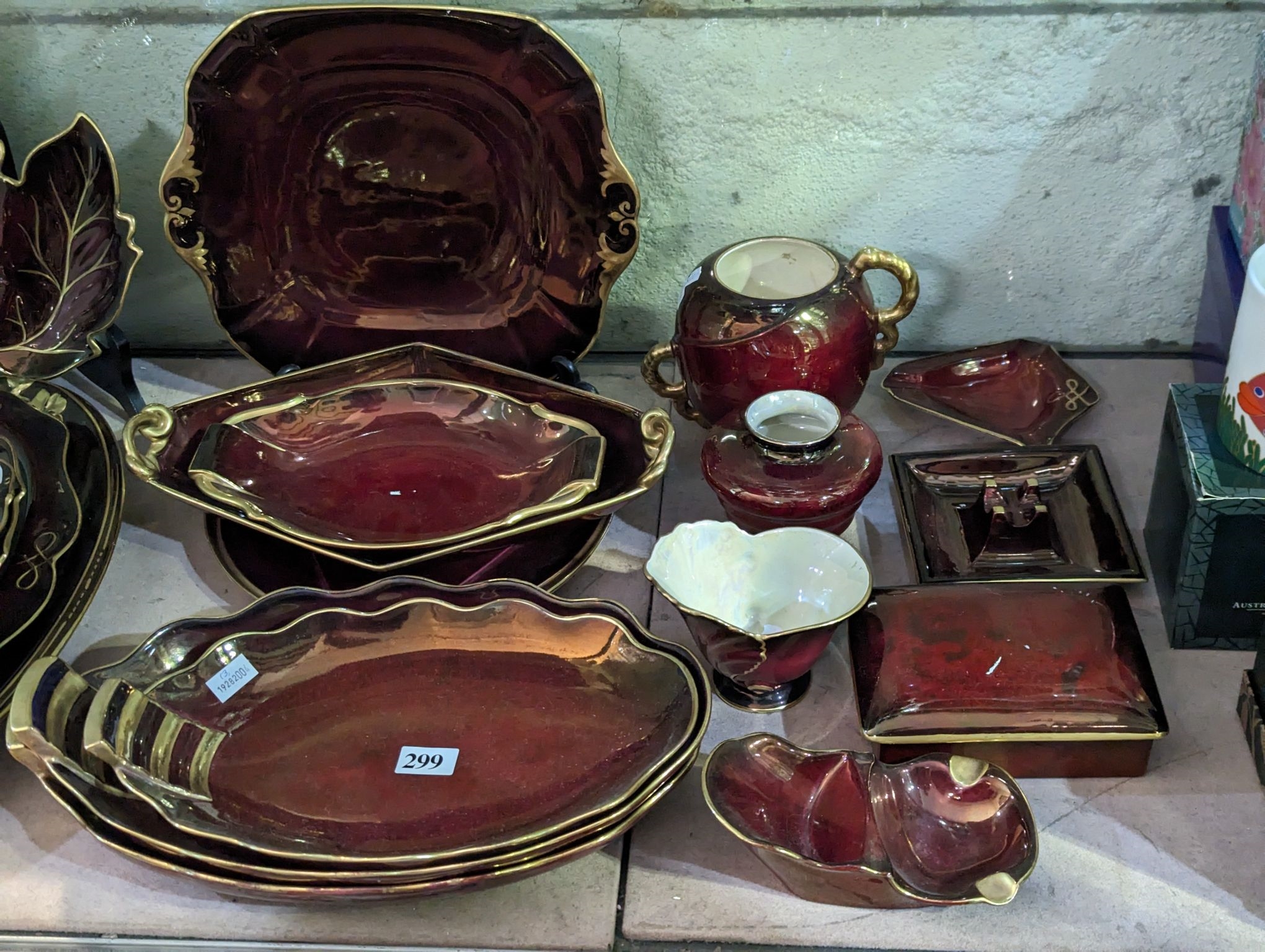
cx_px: 632
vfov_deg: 30.3
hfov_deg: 39.6
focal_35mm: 48
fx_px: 1757
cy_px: 476
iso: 635
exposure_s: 1/50
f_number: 1.85
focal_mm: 6.81
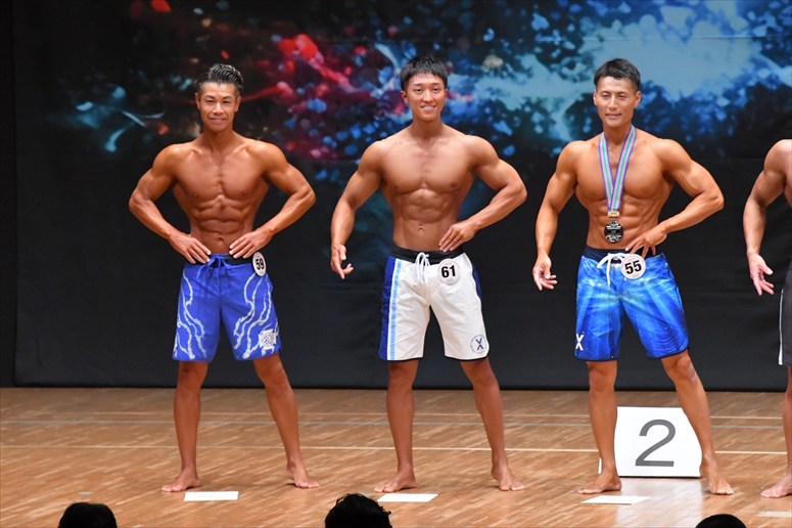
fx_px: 5937
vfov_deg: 5.1
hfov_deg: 7.6
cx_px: 396
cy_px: 264
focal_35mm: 270
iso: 8000
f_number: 5.6
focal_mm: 180
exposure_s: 1/400
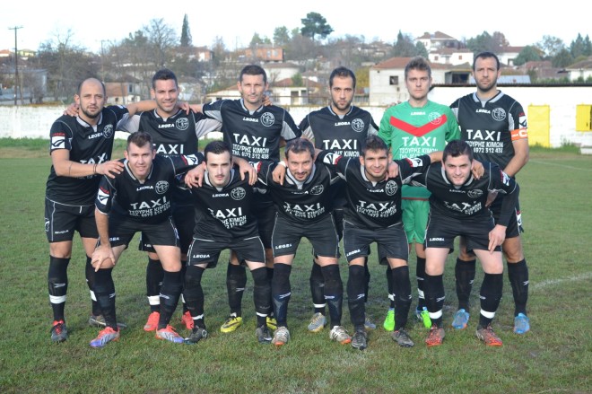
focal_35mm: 63
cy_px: 197
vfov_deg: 21.5
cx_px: 296
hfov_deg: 31.9
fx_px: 1035
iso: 140
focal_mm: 42
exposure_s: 1/125
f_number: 5.6
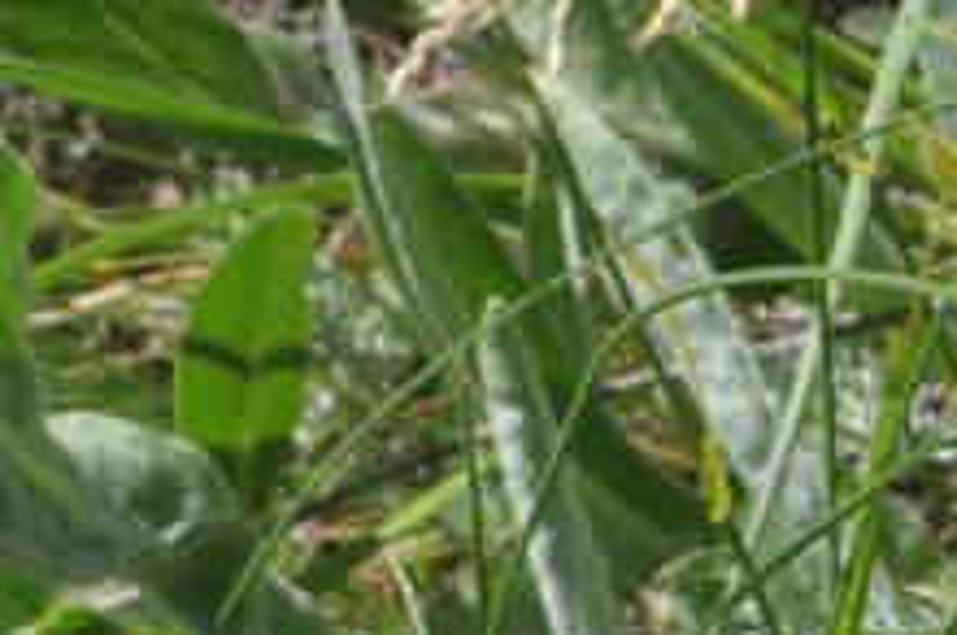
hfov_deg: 5.7
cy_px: 1216
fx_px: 9423
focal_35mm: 355
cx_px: 1853
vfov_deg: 3.8
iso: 200
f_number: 14
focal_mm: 40
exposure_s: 1/125
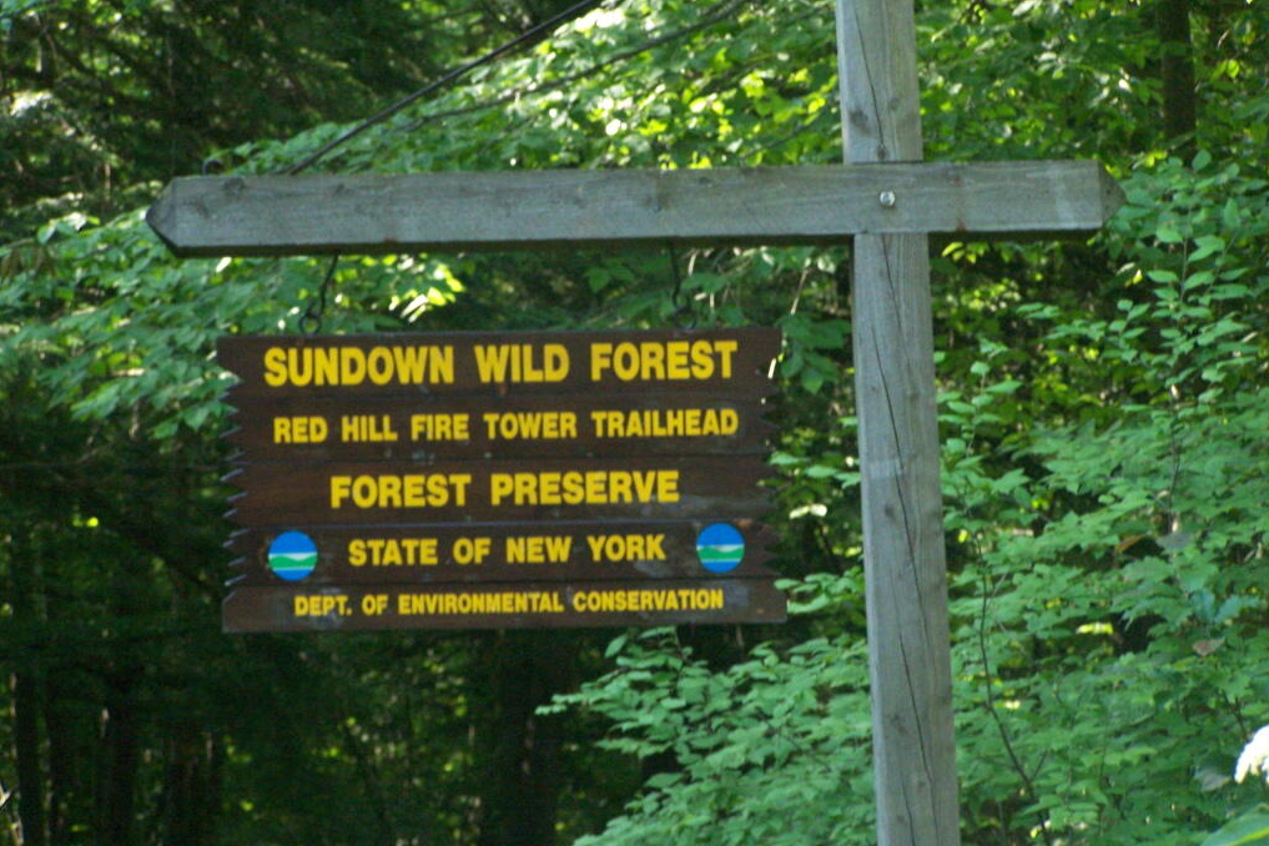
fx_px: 6239
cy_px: 377
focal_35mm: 177
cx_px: 636
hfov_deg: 11.6
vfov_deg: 7.8
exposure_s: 1/100
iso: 400
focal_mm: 28
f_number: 3.2
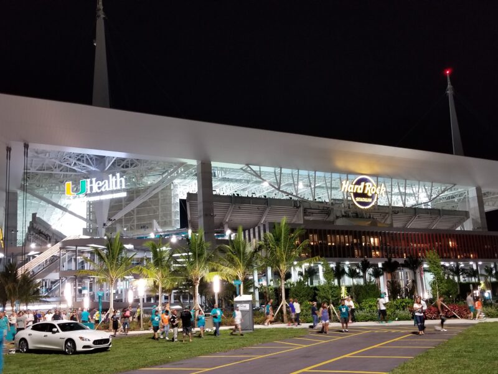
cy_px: 187
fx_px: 374
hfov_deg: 67.3
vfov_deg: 53.1
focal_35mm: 26
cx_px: 249
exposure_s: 1/17
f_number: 1.7
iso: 200
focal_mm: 4.25
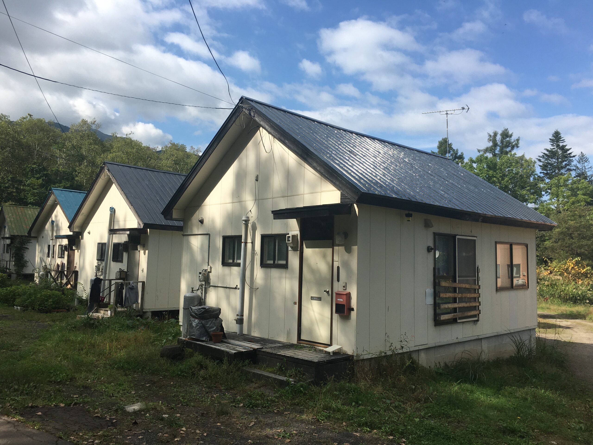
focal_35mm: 29
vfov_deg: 48.2
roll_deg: -0.8
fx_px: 497
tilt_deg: +4.3
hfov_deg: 61.7
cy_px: 222
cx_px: 296
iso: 25
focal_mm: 4.15
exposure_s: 1/1326
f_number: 2.2
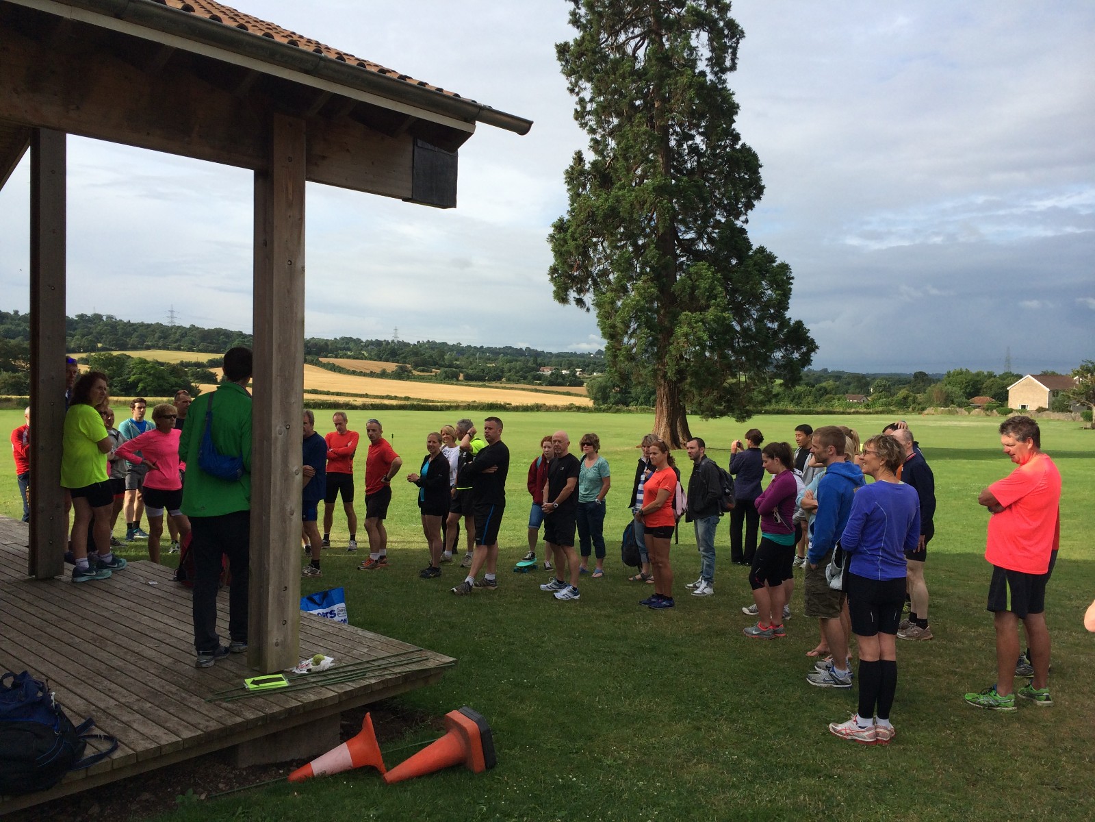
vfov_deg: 46.8
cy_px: 411
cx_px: 548
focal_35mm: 30
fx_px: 949
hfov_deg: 60.0
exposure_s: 1/1580
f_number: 2.2
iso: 32
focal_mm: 4.12
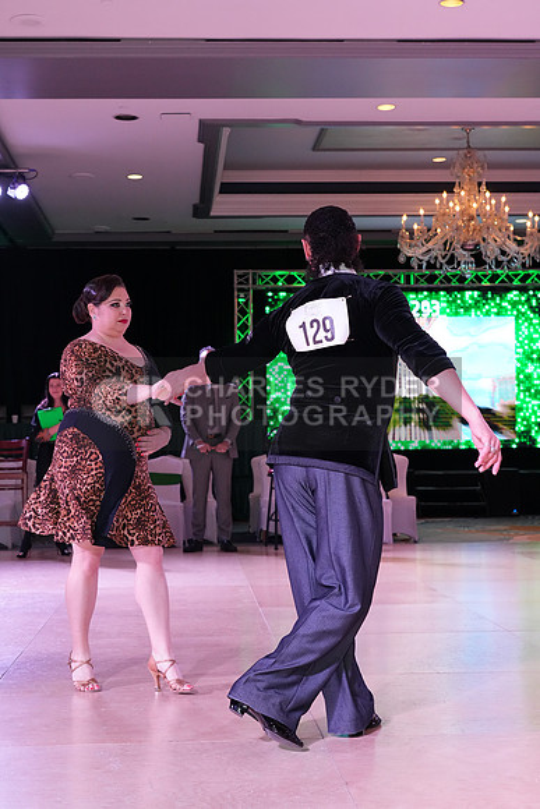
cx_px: 270
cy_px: 404
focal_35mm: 54
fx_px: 1214
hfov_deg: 25.1
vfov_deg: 36.9
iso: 3200
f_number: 6.3
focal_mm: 54
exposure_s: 1/250
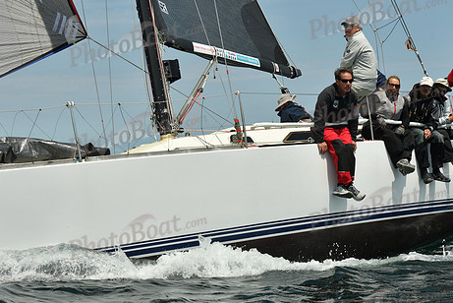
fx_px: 1108
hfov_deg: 23.1
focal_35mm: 88
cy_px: 170
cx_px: 258
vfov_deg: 15.6
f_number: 13
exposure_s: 1/1000
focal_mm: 70
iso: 320
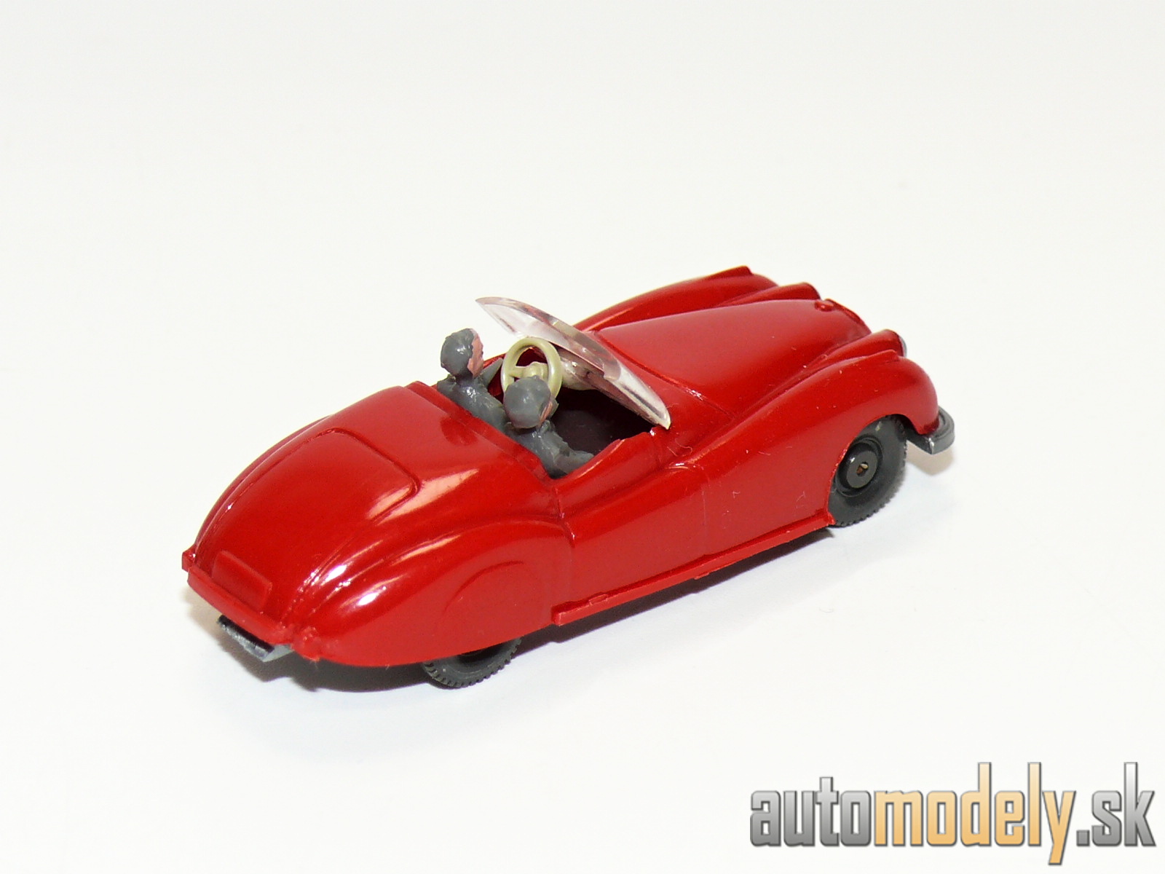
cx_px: 582
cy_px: 437
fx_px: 4543
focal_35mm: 135
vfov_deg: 11.0
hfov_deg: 14.6
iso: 100
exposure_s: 1/30
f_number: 4
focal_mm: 16.2
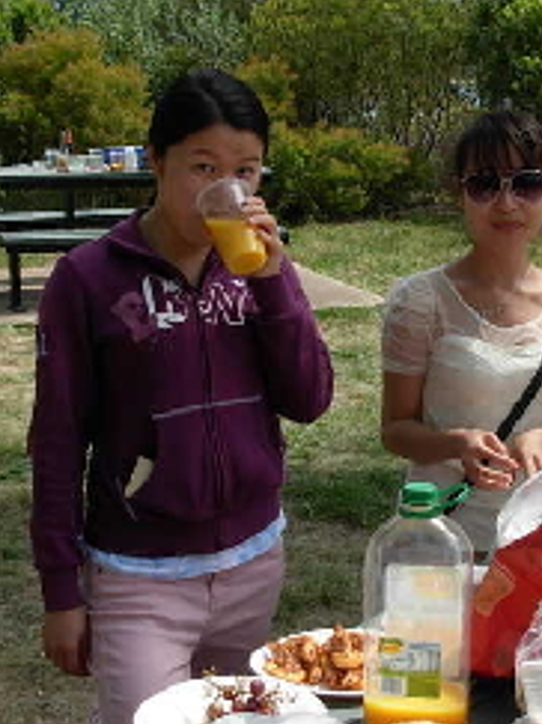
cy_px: 363
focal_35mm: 75
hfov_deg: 19.6
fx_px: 1567
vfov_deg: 26.0
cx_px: 339
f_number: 2.9
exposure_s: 1/939
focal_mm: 6.3
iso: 79
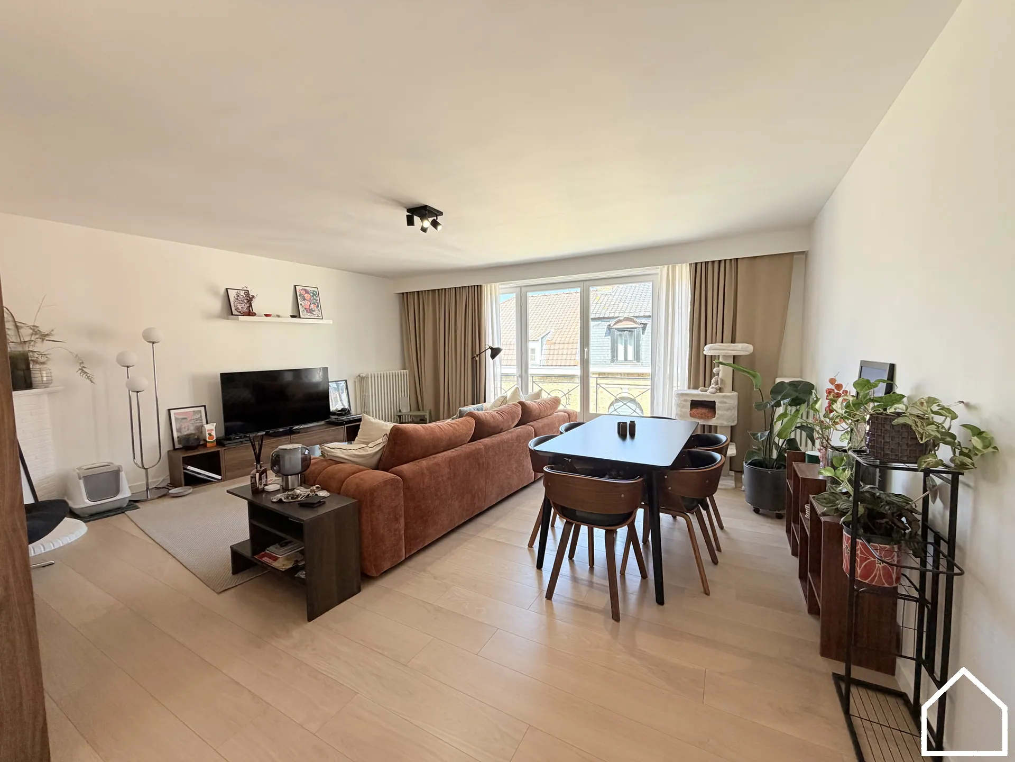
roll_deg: +0.9
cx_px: 508
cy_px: 381
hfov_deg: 102.1
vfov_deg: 85.7
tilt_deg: -5.1
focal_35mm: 14
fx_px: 411
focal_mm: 2.22
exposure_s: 1/121
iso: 100
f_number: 2.2
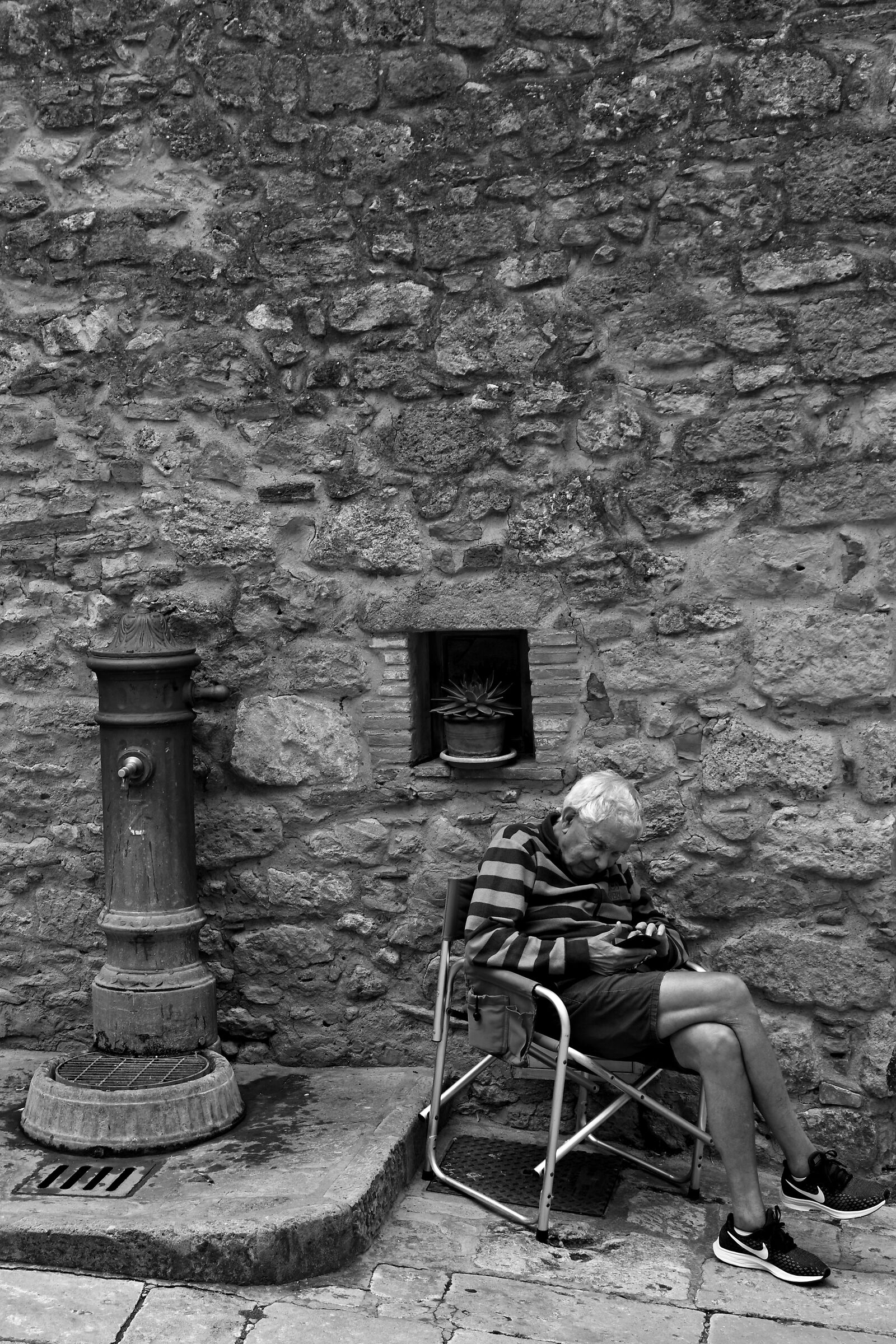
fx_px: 1680
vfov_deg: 43.6
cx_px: 448
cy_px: 672
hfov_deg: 29.9
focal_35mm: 45
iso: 100
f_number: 6.3
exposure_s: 1/125
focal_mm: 30
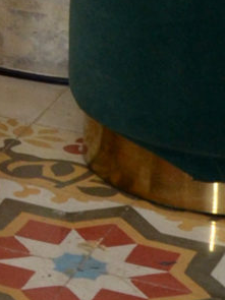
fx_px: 2221
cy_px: -394
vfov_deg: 7.3
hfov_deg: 5.4
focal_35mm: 256
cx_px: -504
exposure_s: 1/125
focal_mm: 21
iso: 800
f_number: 5.6
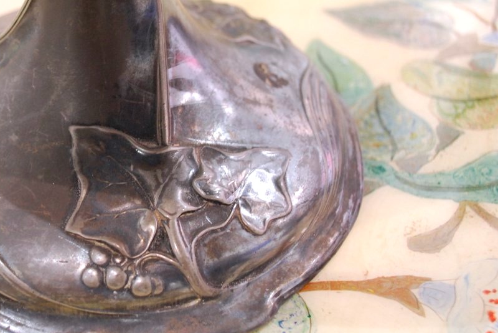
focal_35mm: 54
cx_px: 125
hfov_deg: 36.0
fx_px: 748
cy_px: 140
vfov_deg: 25.1
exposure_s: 1/30
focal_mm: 24
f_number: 4.2
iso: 640
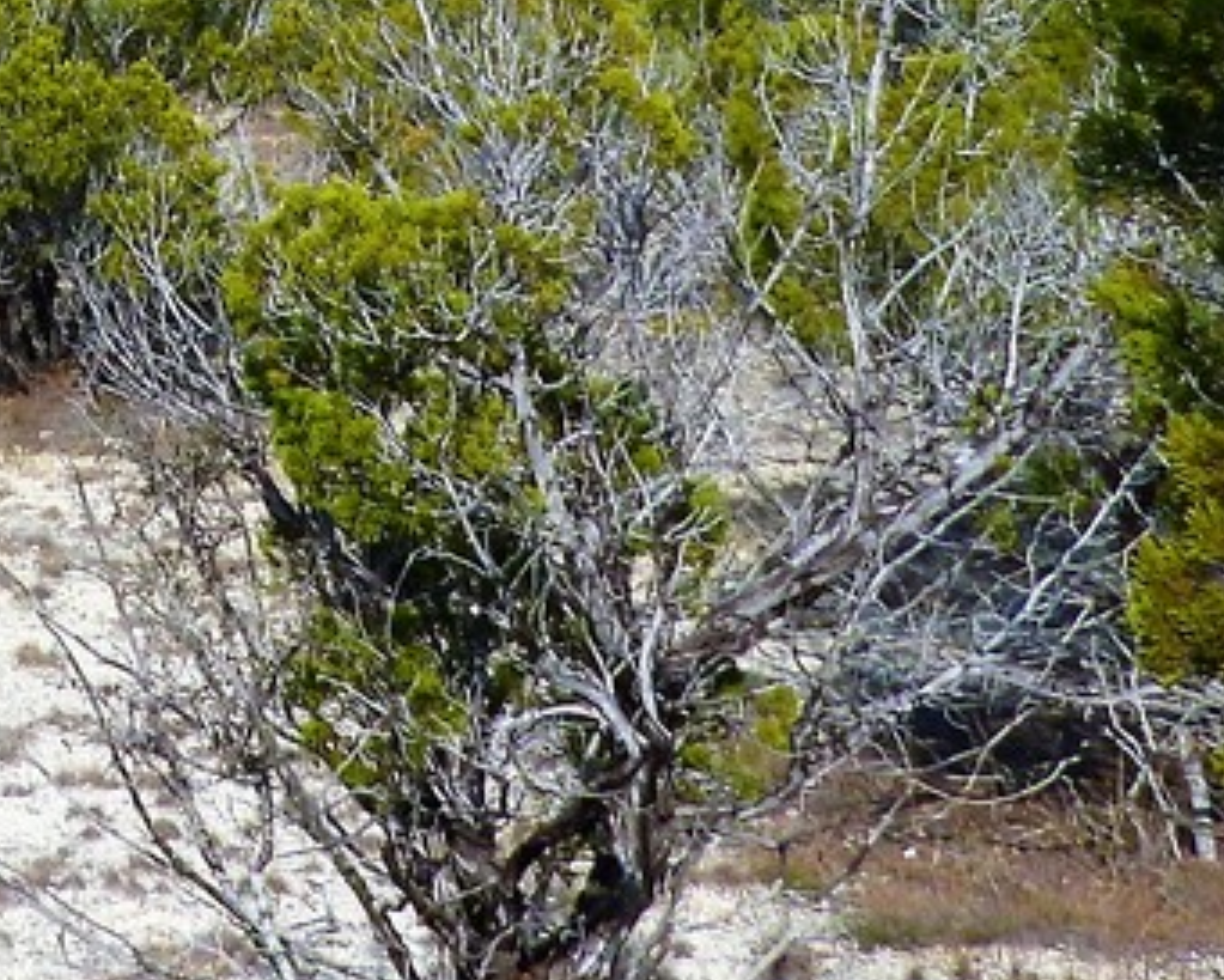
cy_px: -592
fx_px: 3587
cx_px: -531
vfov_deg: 14.3
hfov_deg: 17.6
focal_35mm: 99
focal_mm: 4.3
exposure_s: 1/2000
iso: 100
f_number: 3.2
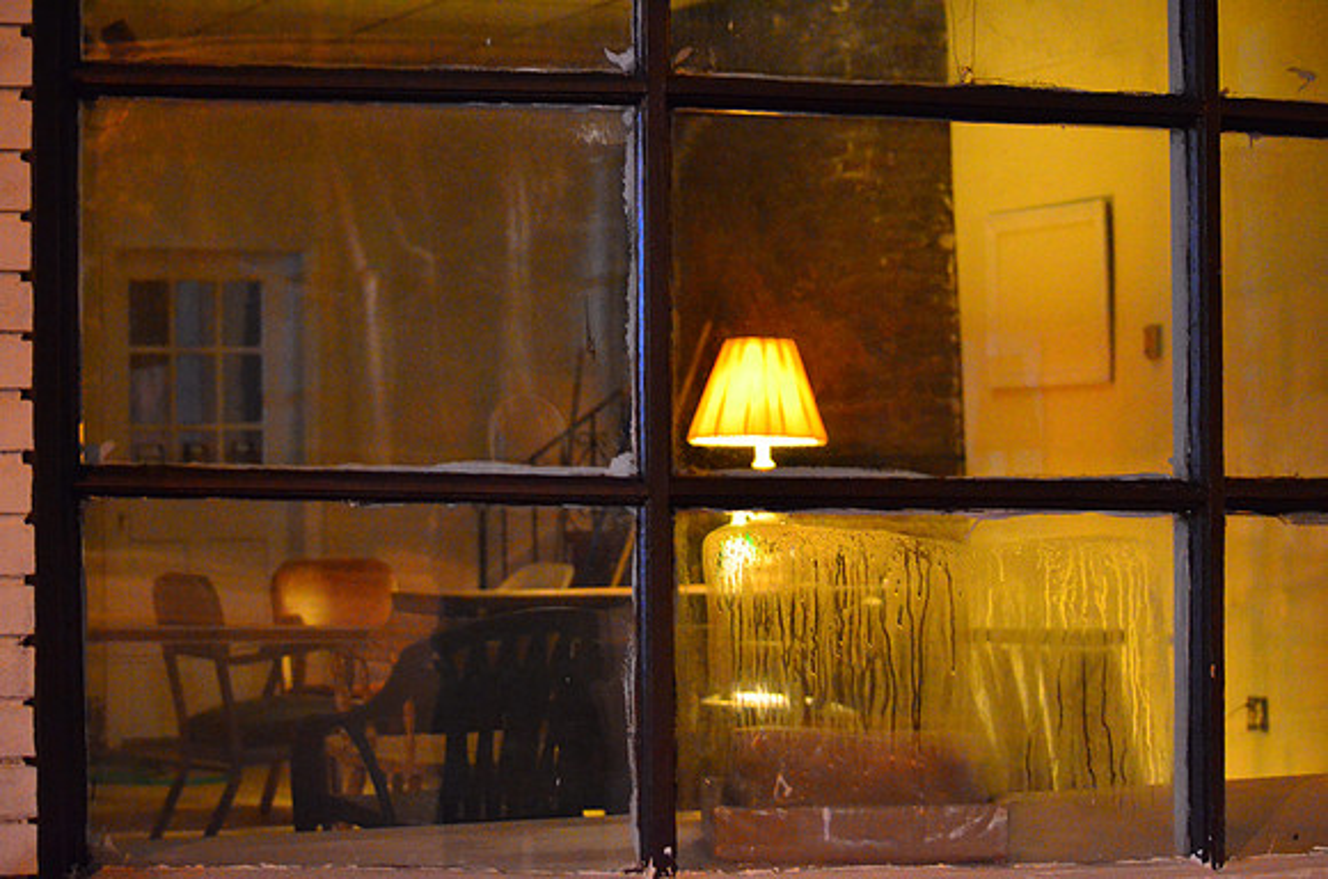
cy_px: 440
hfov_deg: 24.7
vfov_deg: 16.5
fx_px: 3037
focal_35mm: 82
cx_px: 664
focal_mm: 55
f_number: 4.5
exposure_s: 1/13
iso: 6400
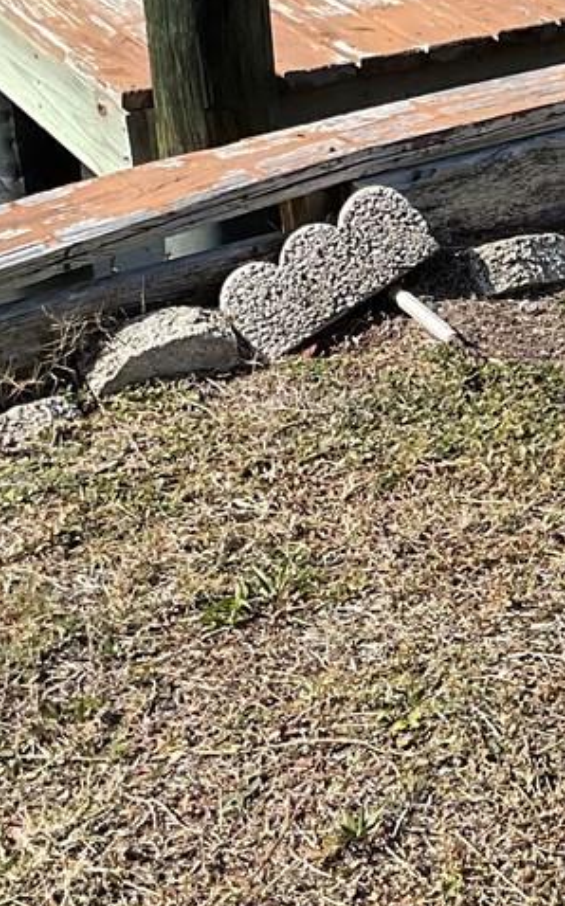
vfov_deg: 19.8
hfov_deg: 12.1
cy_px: 63
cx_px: 844
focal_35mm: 103
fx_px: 2542
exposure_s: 1/1490
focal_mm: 3
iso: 16
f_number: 1.8
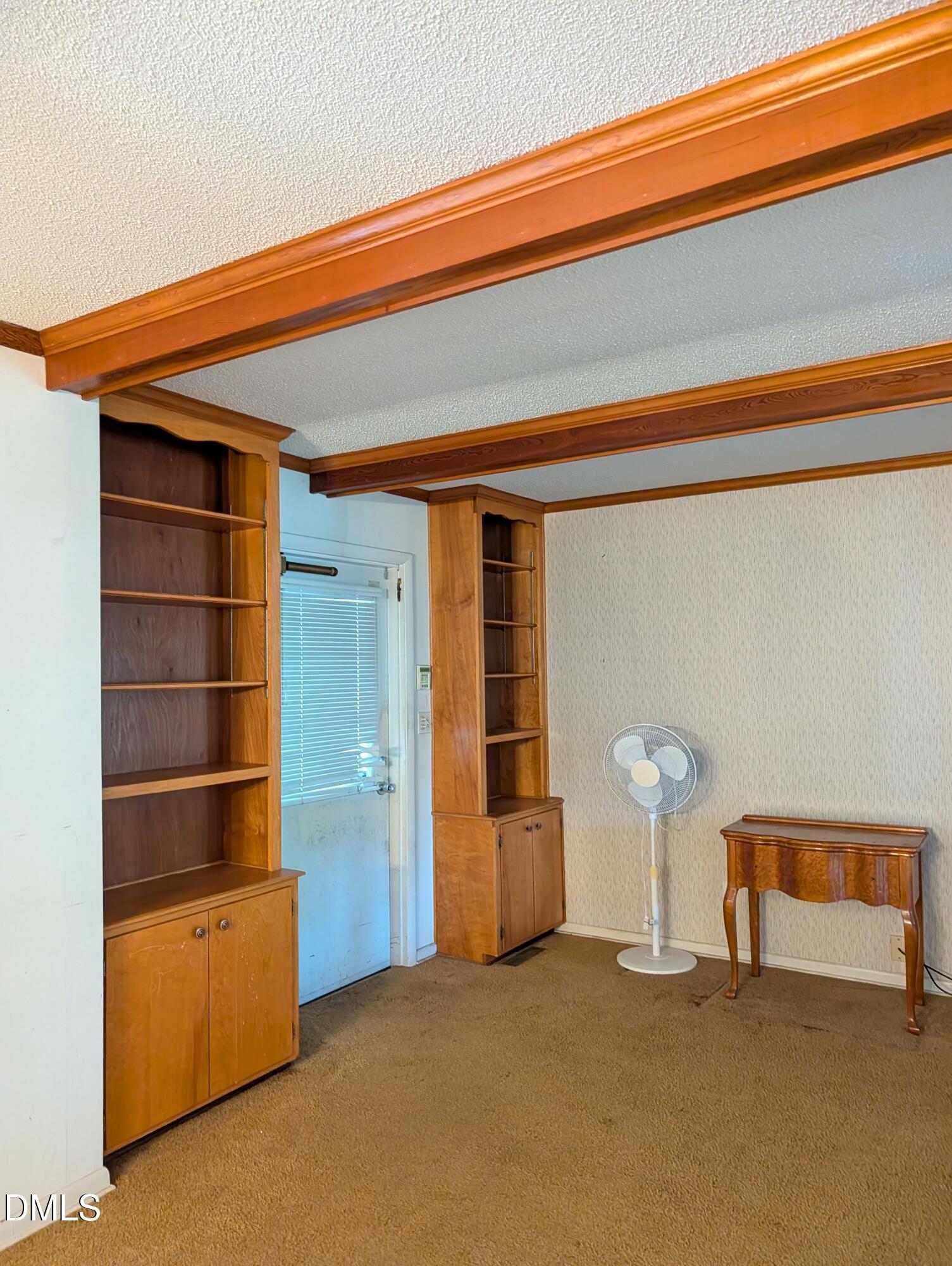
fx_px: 878
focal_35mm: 24
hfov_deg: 56.9
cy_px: 633
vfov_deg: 71.5
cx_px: 476
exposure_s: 1/40
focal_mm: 6.9
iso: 2434
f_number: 1.68
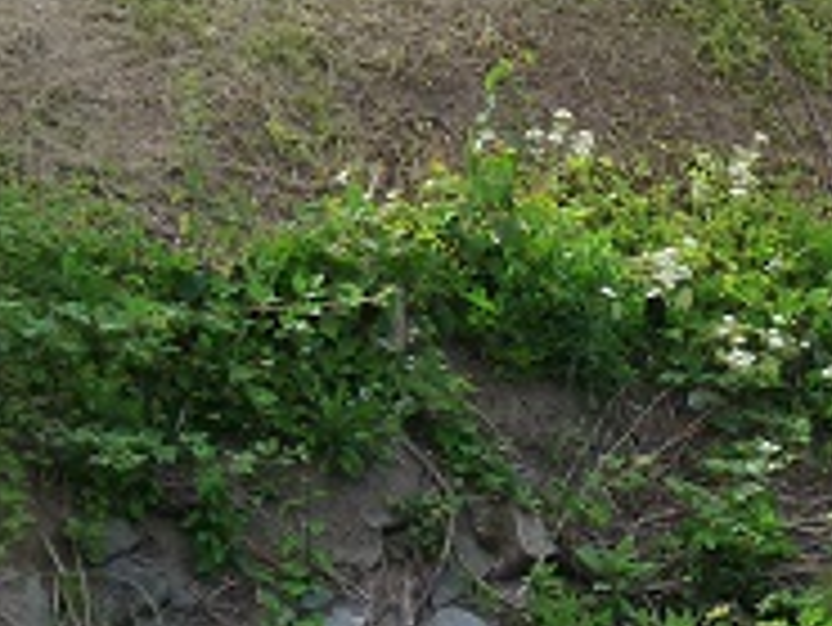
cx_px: 1124
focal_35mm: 173
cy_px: -77
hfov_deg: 11.1
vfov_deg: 8.5
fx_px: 4161
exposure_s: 1/250
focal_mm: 7.1
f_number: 5
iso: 160
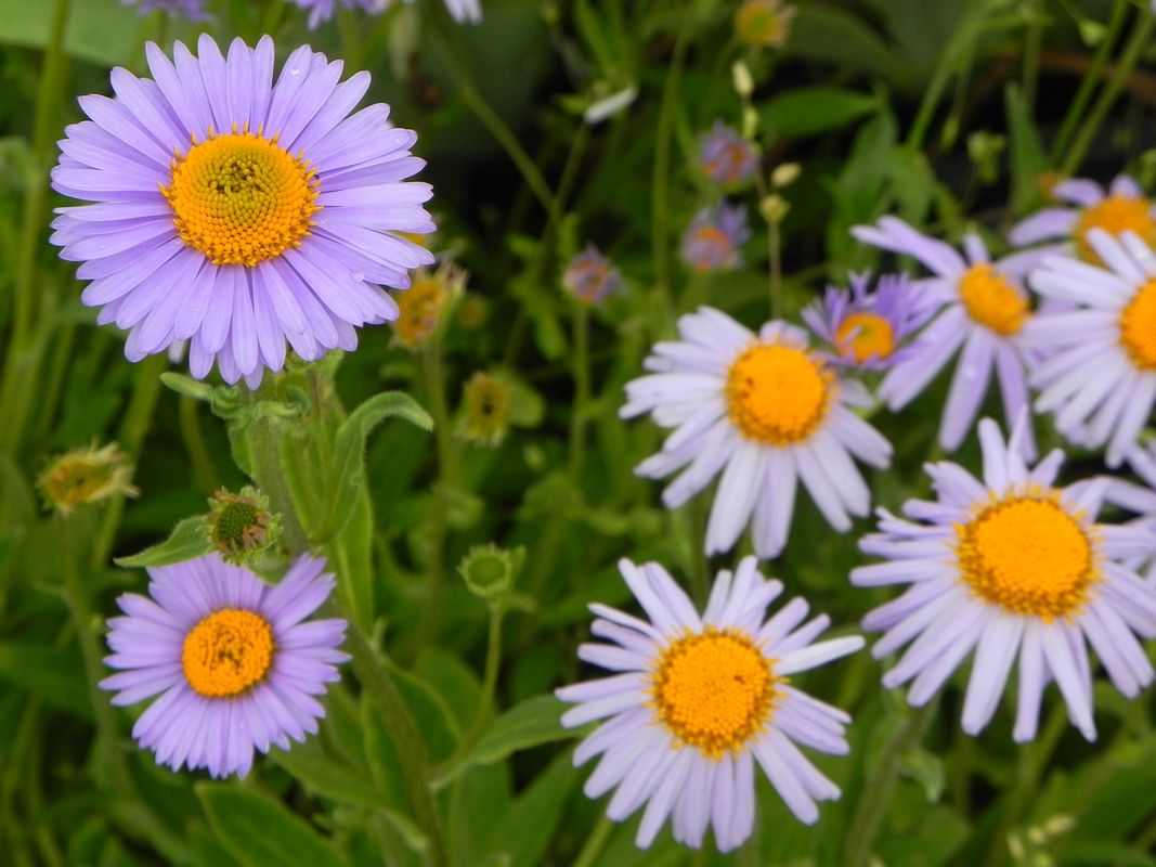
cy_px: 434
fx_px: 5409
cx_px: 578
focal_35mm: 162
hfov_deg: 12.2
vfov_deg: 9.2
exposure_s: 1/500
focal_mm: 28.8
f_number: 5
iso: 160
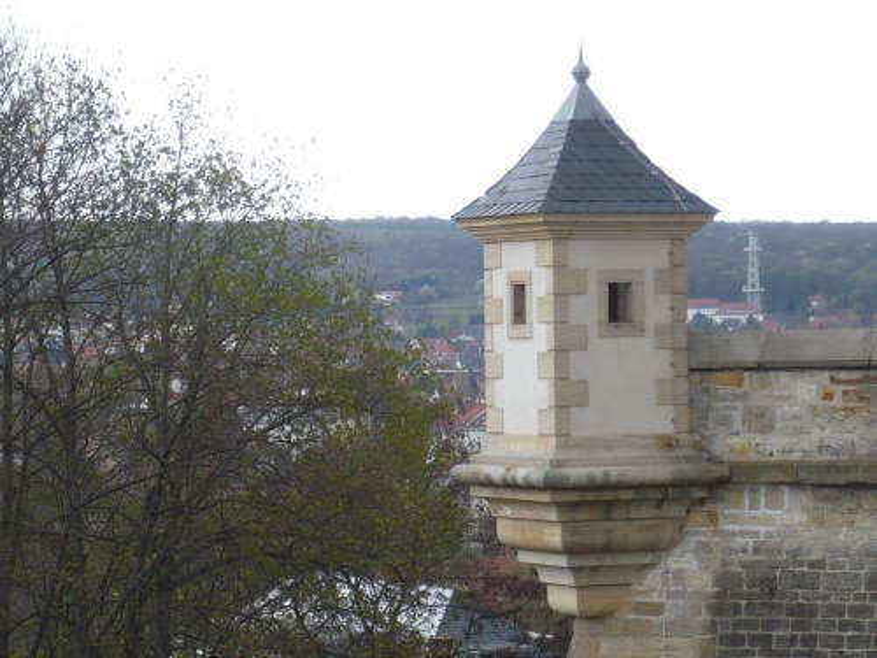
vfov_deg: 10.3
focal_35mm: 144
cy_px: 329
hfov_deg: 13.7
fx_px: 3648
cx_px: 438
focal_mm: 17.4
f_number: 5
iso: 100
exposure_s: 1/125
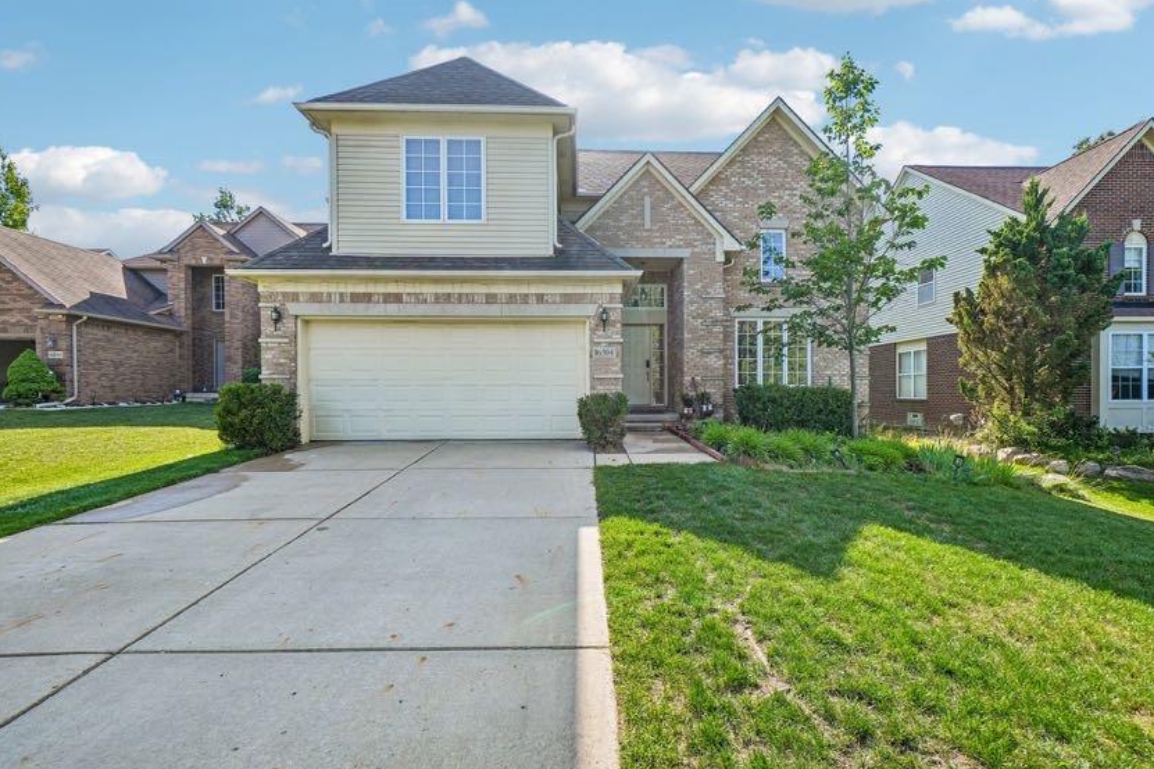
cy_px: 400
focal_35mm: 16
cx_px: 601
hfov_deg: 96.7
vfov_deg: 73.7
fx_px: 513
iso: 100
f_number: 8
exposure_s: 1/125
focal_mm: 10
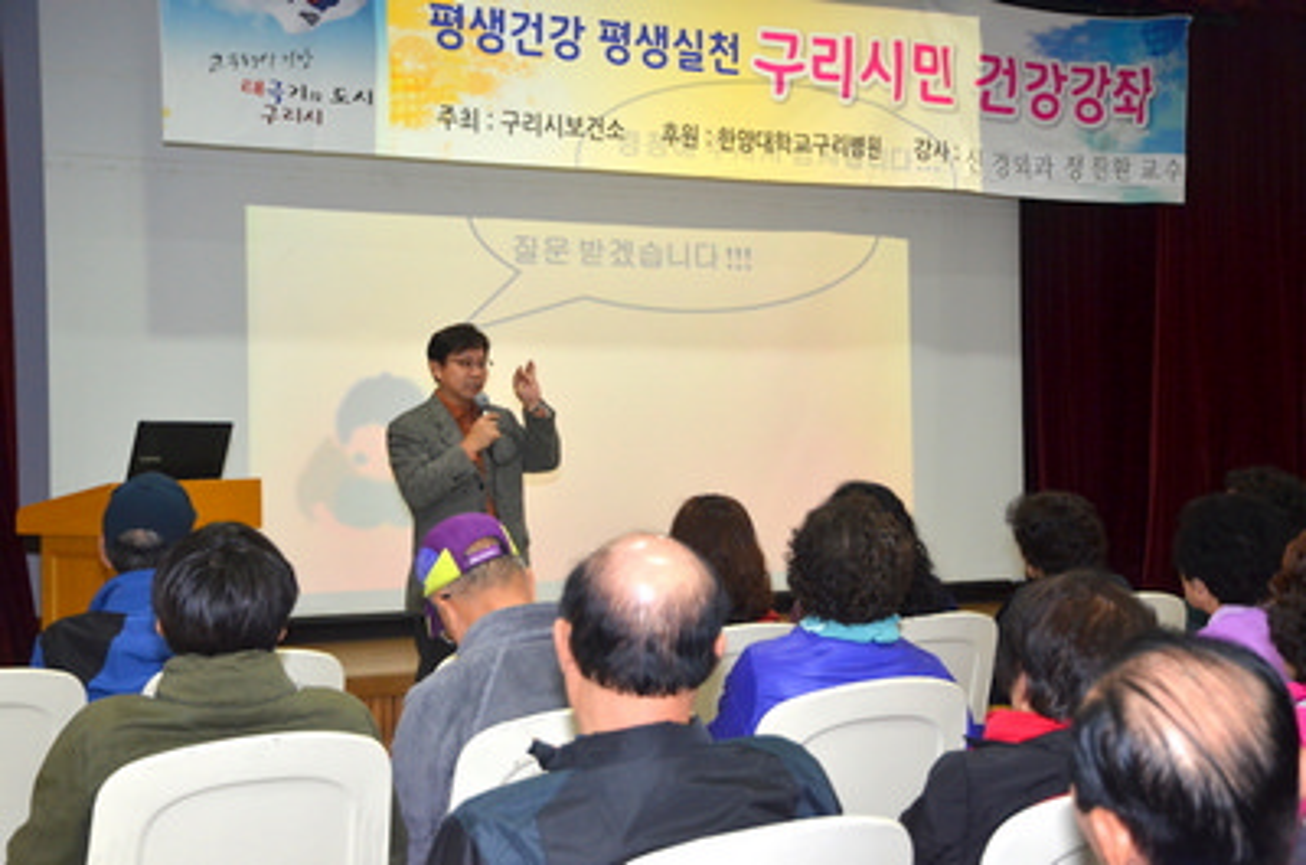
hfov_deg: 39.0
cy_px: 432
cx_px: 653
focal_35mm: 51
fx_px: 1846
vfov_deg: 26.4
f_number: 4.5
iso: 800
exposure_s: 1/60
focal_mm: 34
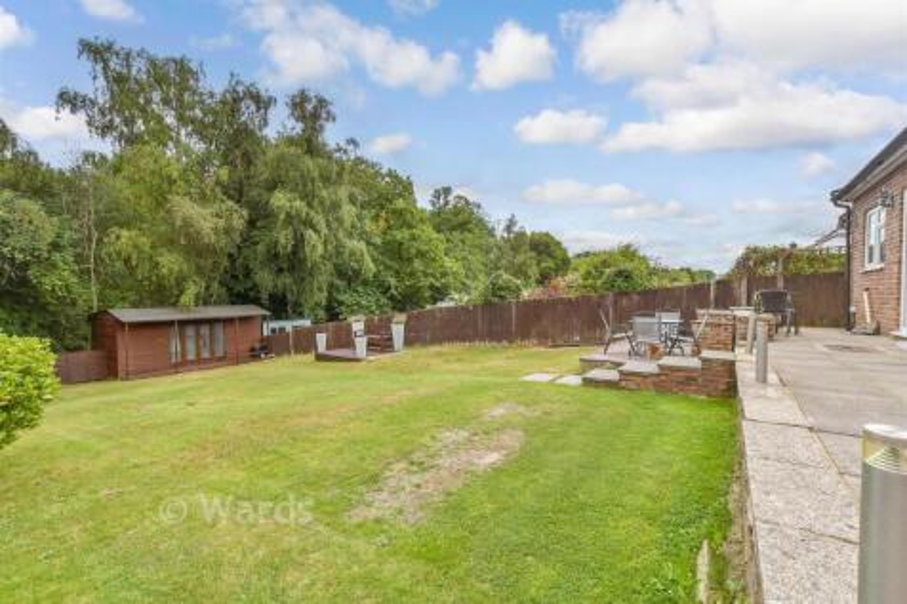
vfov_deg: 77.3
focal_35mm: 15
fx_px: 378
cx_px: 454
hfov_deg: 100.4
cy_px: 302
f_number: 8
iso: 250
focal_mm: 10
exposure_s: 1/320
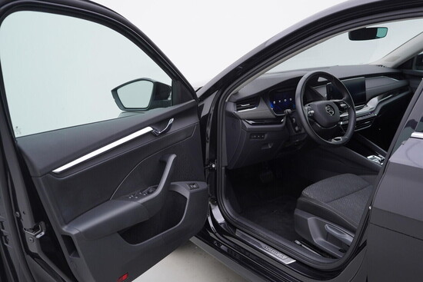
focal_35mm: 36
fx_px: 423
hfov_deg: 53.1
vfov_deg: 36.9
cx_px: 212
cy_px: 141
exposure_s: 1/60
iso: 125
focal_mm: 24
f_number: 3.5
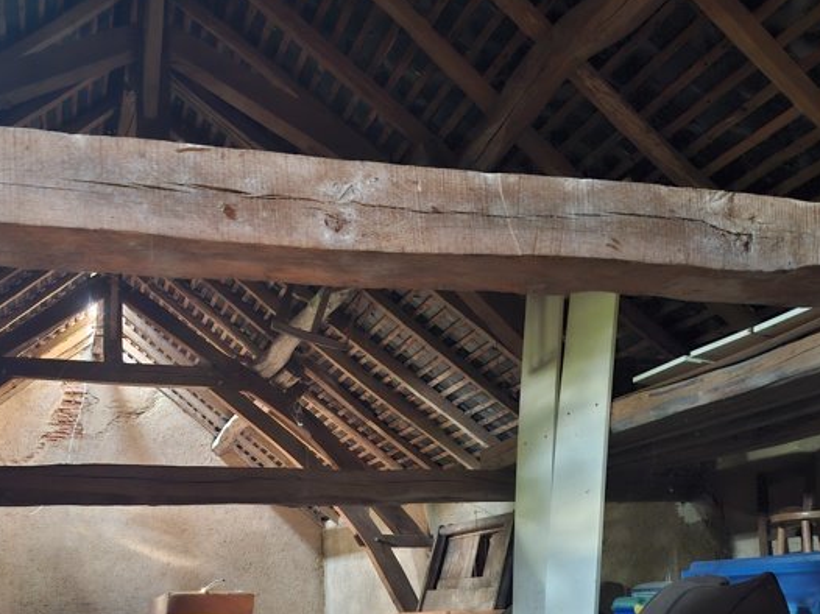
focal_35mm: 35
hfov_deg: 51.5
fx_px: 829
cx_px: 263
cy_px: 446
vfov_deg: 39.8
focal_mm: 5.54
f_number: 1.8
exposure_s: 1/17
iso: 1250
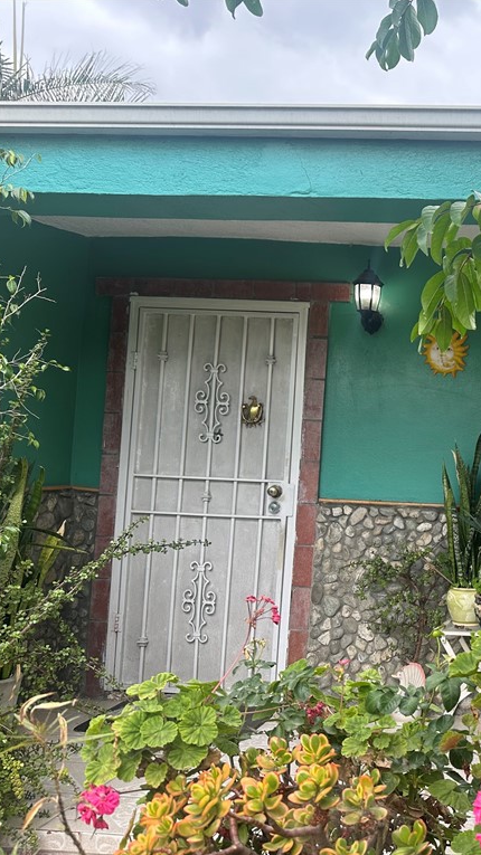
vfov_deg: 56.6
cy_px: 427
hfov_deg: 30.3
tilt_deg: +3.6
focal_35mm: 35
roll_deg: -3.0
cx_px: 525
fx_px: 794
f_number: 1.78
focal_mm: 6.86
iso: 80
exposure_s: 1/650
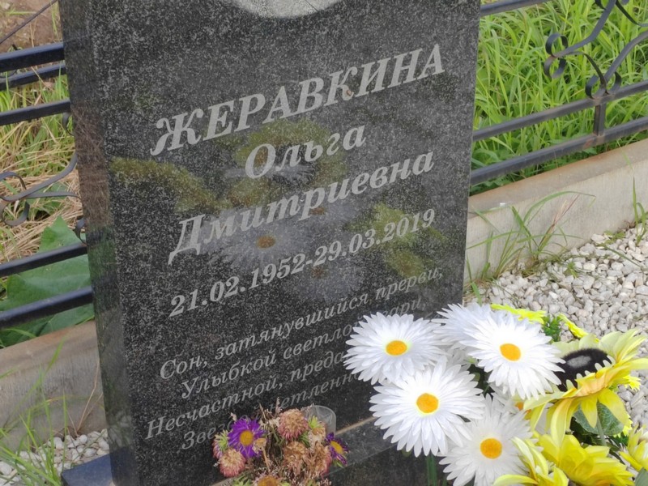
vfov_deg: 20.7
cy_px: 243
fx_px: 1329
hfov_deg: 27.4
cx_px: 324
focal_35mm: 71
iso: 100
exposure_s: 1/480
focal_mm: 5.52
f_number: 1.9
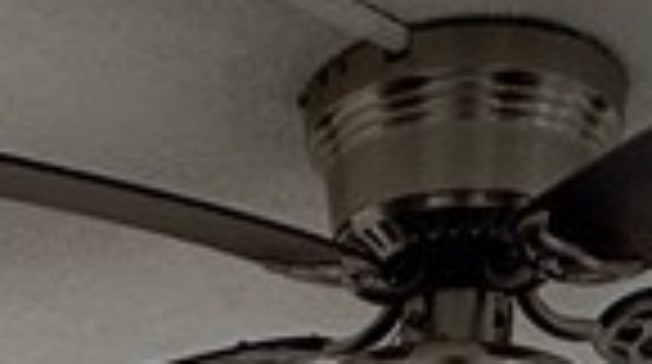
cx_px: 234
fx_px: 1864
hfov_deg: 19.8
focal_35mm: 108
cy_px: 1667
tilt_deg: -17.7
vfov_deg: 6.9
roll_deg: +0.4
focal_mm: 2.22
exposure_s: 1/120
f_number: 2.2
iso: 125
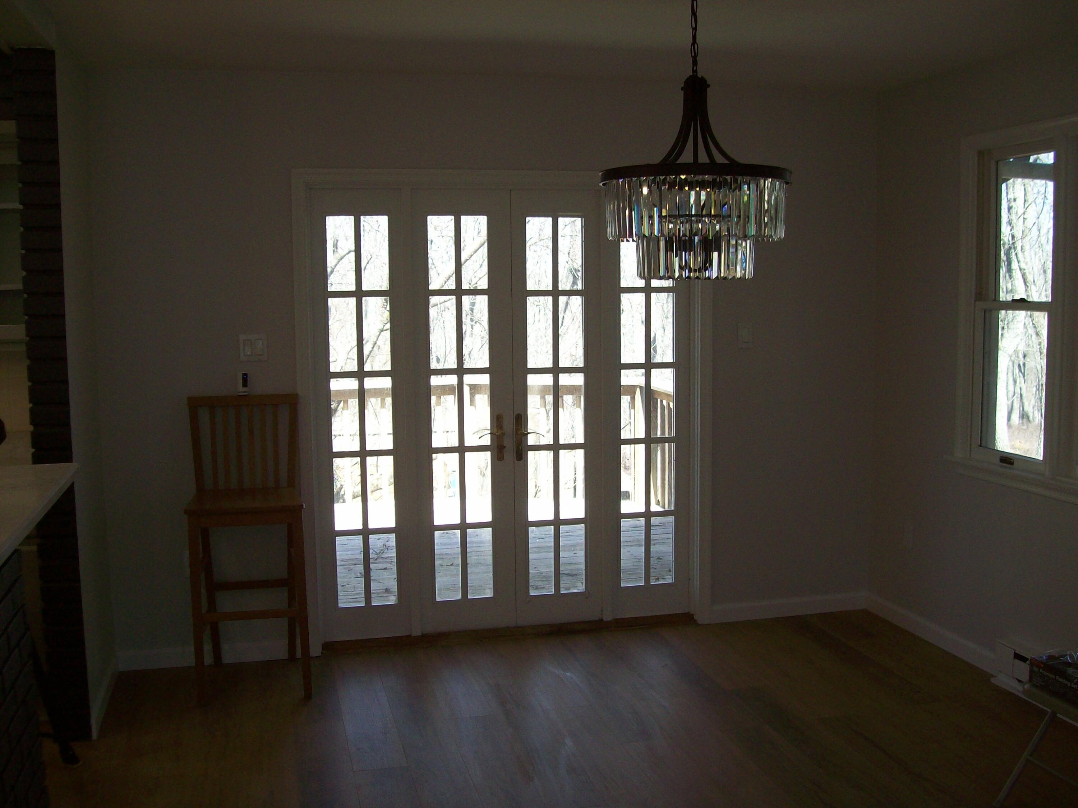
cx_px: 539
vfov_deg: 39.7
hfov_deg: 51.4
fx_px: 1121
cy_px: 404
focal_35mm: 36
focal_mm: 6
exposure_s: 1/146
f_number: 2.7
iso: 80
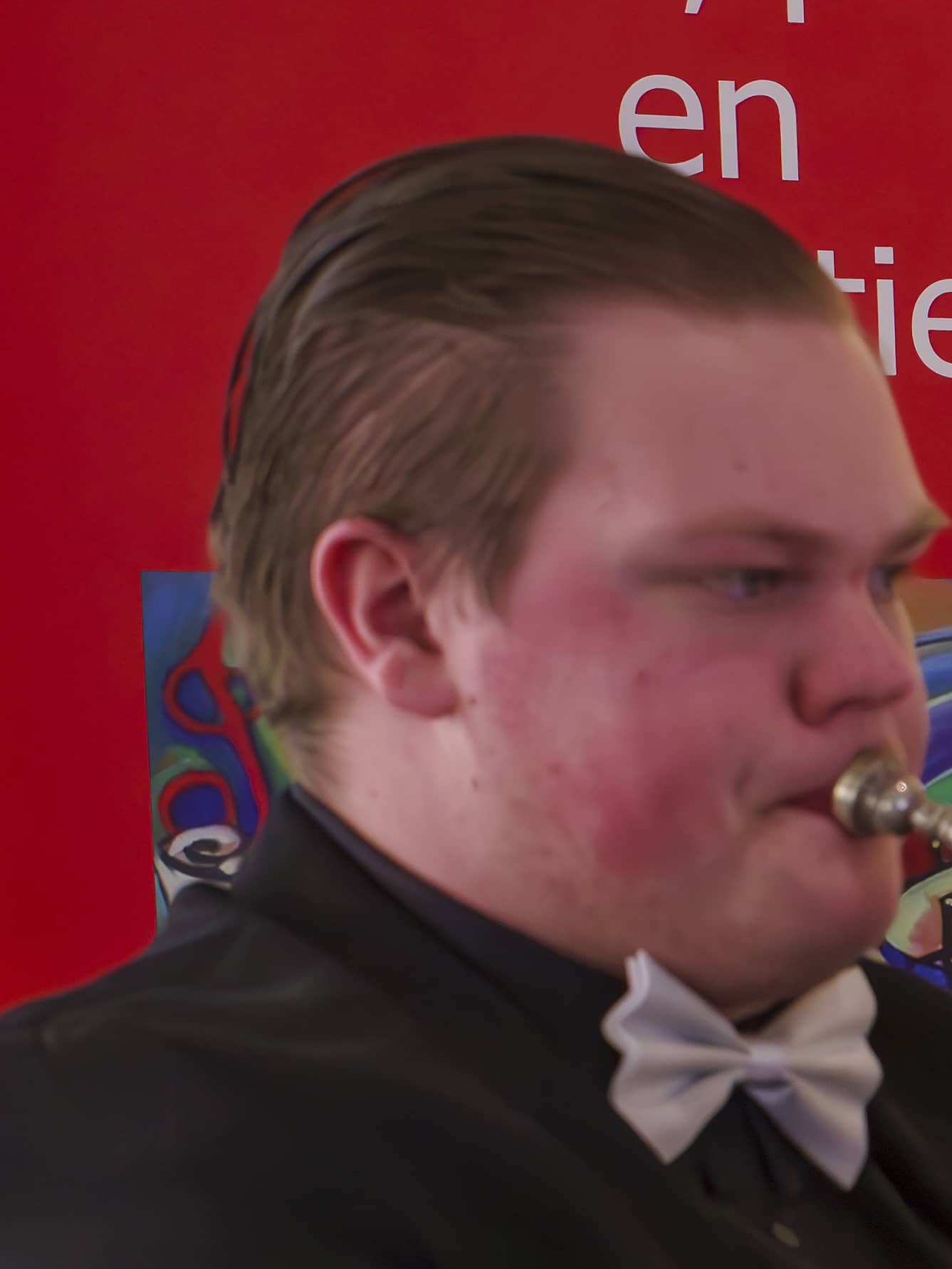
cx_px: 2453
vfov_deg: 12.4
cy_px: 1264
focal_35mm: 157
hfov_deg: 8.5
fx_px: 5756
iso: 1600
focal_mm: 40
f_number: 5.6
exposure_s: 1/30
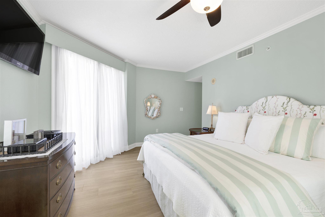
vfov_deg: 79.2
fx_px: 131
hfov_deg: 102.3
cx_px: 162
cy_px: 108
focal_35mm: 14
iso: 400
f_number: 11
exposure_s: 1/8
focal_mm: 14.5
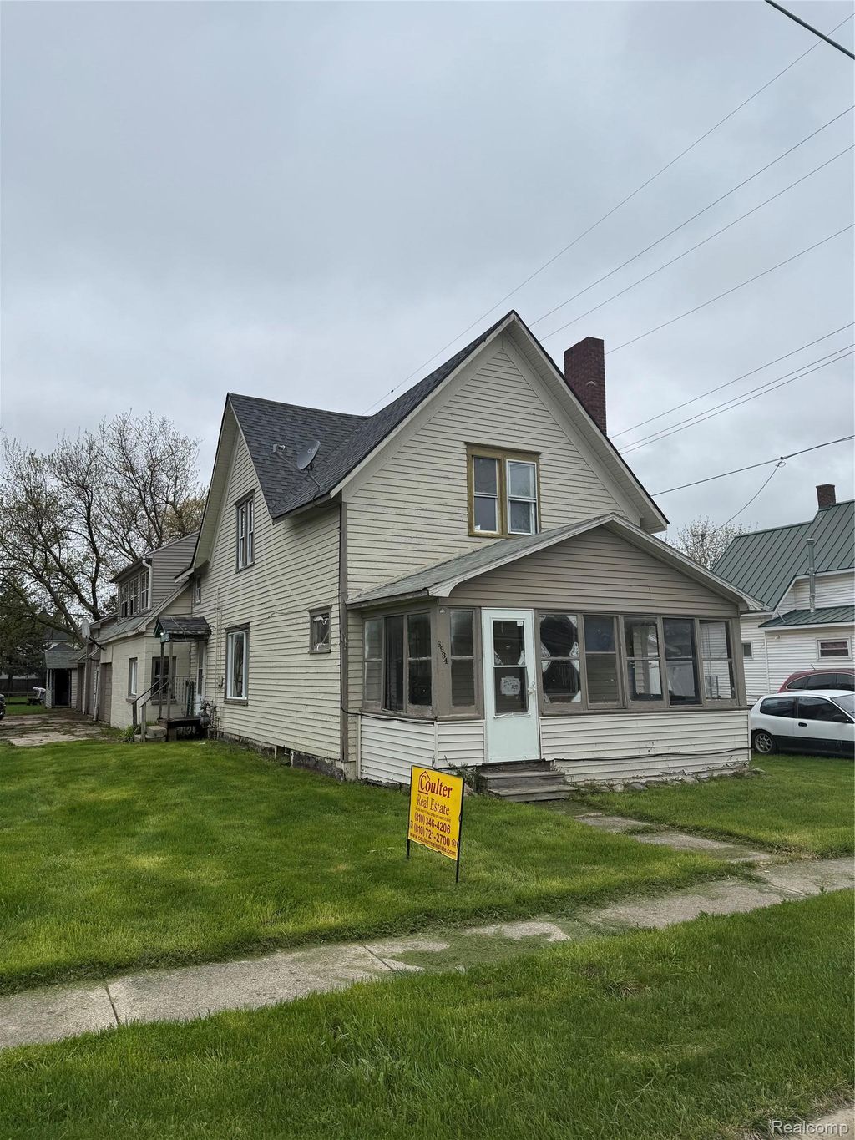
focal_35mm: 24
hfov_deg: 56.8
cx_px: 428
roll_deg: +1.0
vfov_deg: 71.6
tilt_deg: +7.3
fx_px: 790
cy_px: 570
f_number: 1.78
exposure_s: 1/4975
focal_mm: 6.76
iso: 80
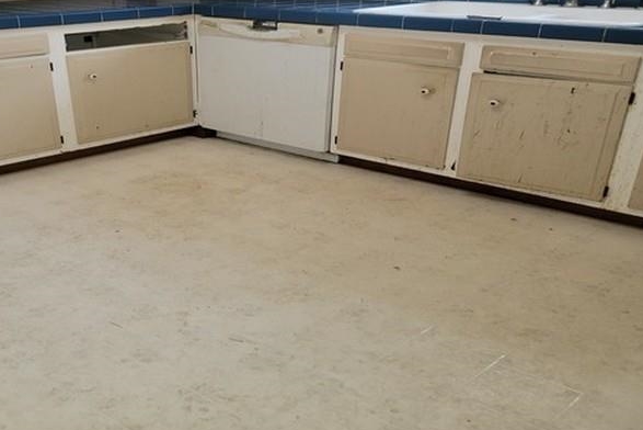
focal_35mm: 34
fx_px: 608
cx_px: 210
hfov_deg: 54.6
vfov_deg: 37.9
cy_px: 108
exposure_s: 1/30
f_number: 1.8
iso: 100
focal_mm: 6.7
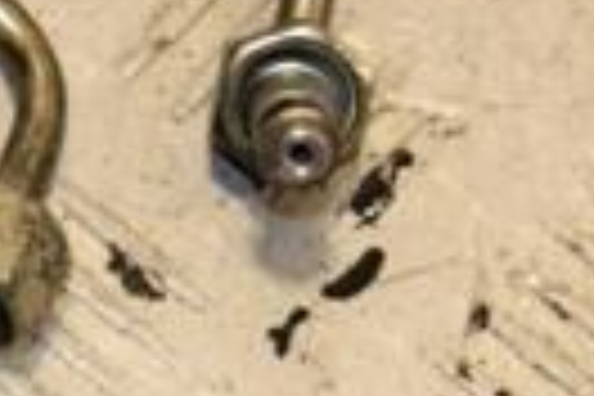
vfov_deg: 4.0
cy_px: 400
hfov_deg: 5.9
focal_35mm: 341
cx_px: -526
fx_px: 5626
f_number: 9
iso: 800
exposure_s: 1/200
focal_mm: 50
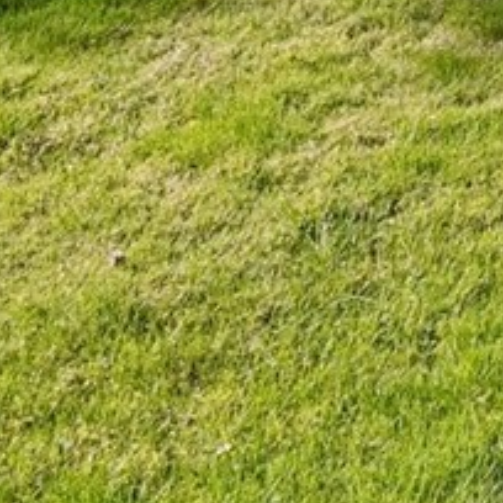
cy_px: -734
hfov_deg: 12.8
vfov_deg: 12.5
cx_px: 1195
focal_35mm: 106
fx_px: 1743
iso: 100
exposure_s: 1/100
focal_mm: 10
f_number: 4.5
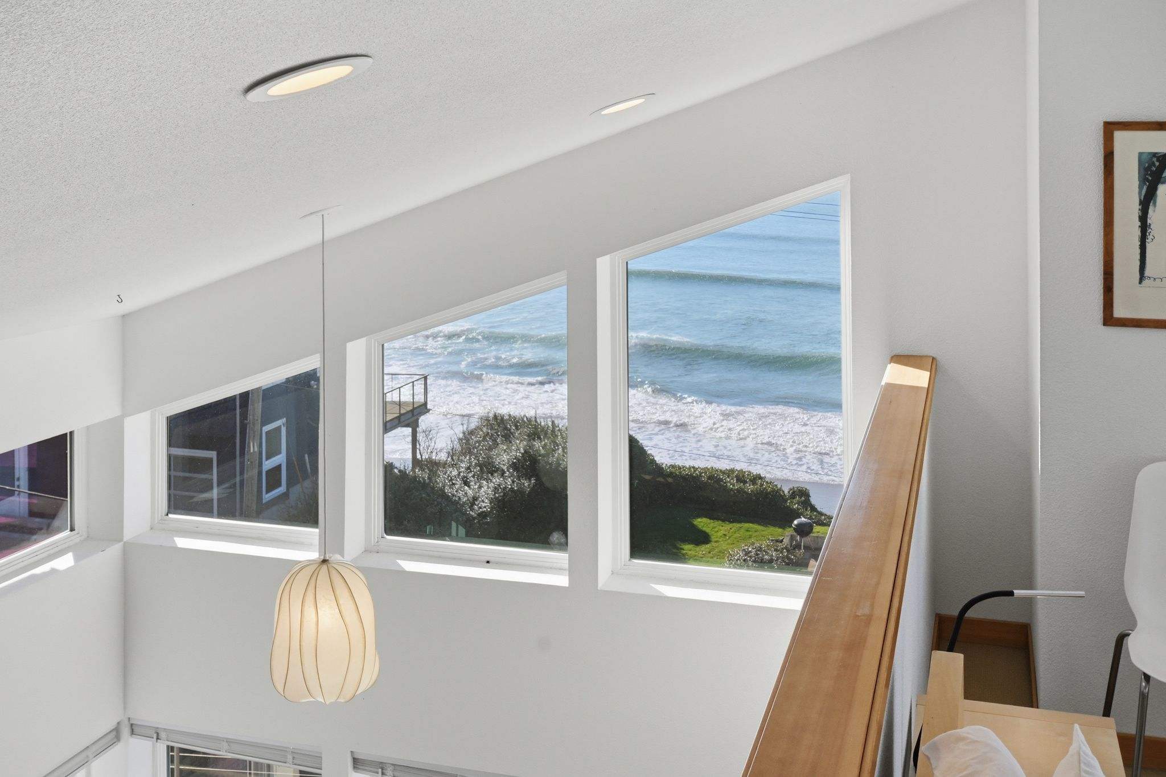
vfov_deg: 36.9
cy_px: 388
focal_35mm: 36
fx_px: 1166
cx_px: 583
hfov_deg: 53.1
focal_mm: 24
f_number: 10
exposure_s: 1/1600
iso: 800
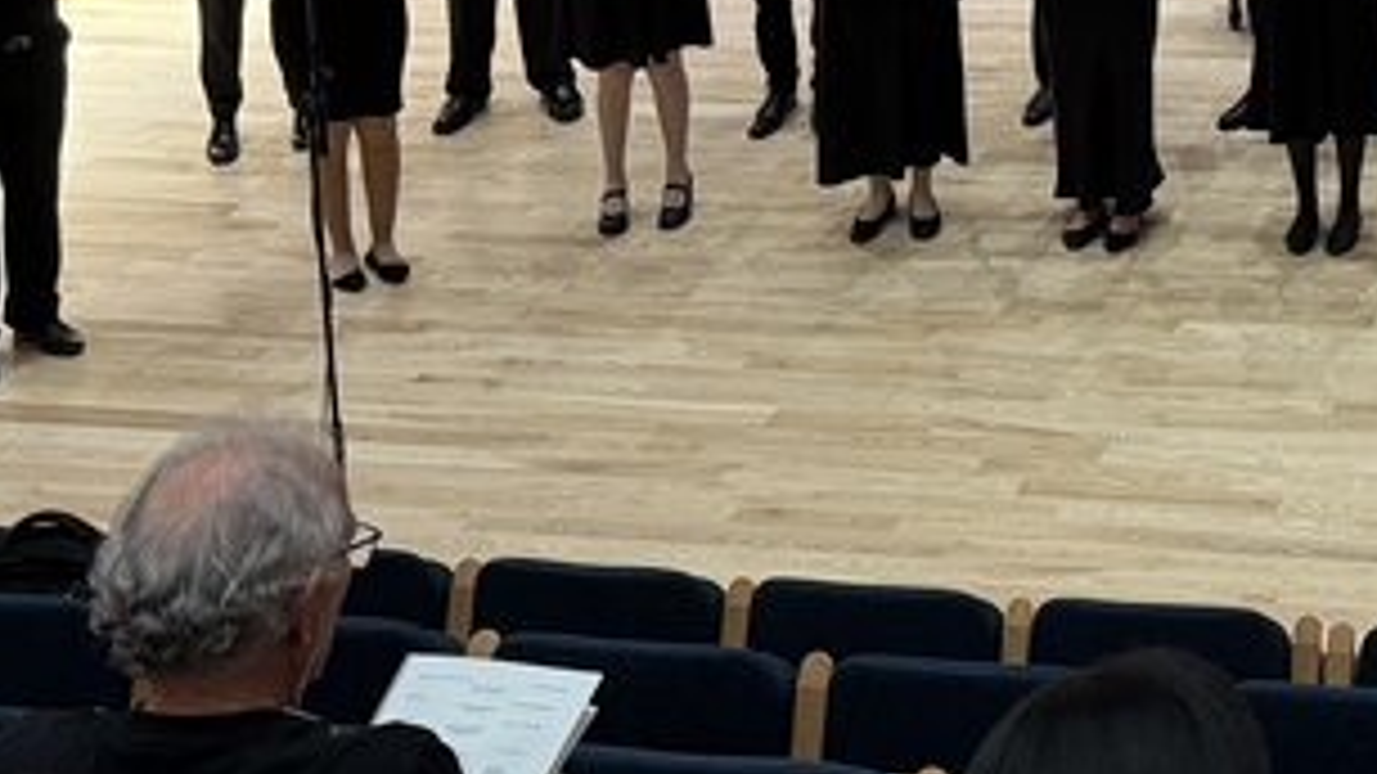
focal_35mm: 82
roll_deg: +0.5
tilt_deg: -8.6
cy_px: -684
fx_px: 2994
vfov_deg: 13.1
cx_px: 1642
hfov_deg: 23.7
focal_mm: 6.76
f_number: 1.78
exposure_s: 1/62
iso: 200
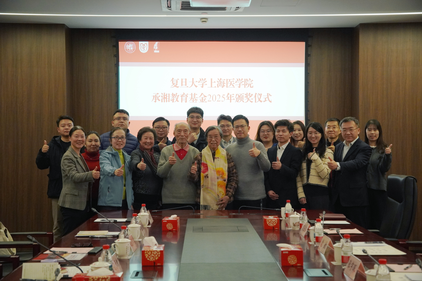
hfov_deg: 34.2
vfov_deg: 23.2
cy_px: 140
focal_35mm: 58
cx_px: 211
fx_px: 686
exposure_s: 1/160
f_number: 4.5
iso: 1600
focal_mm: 39
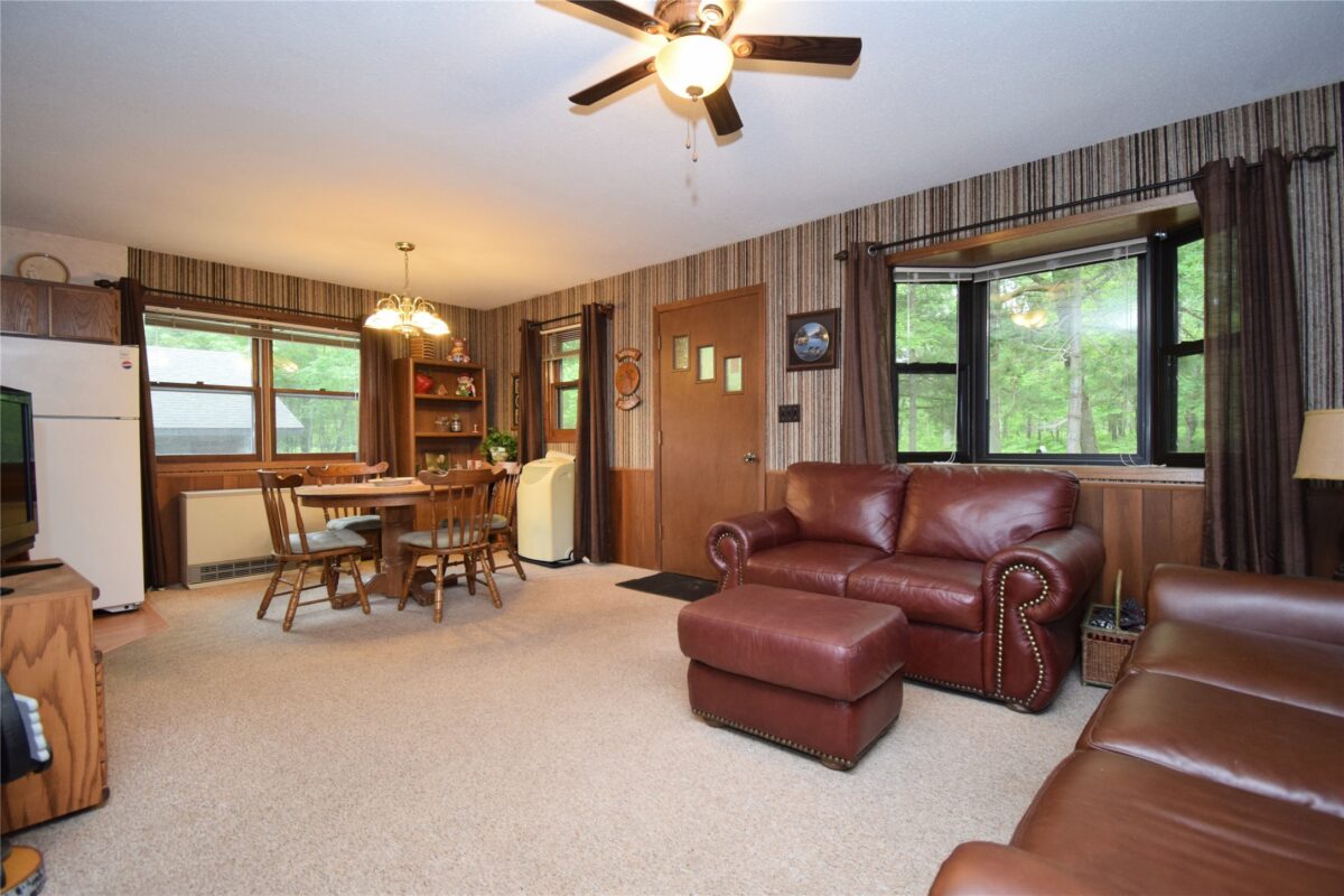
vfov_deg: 77.3
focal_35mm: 15
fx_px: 560
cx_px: 672
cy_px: 448
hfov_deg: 100.4
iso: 1000
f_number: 4.5
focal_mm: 10
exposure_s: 1/60
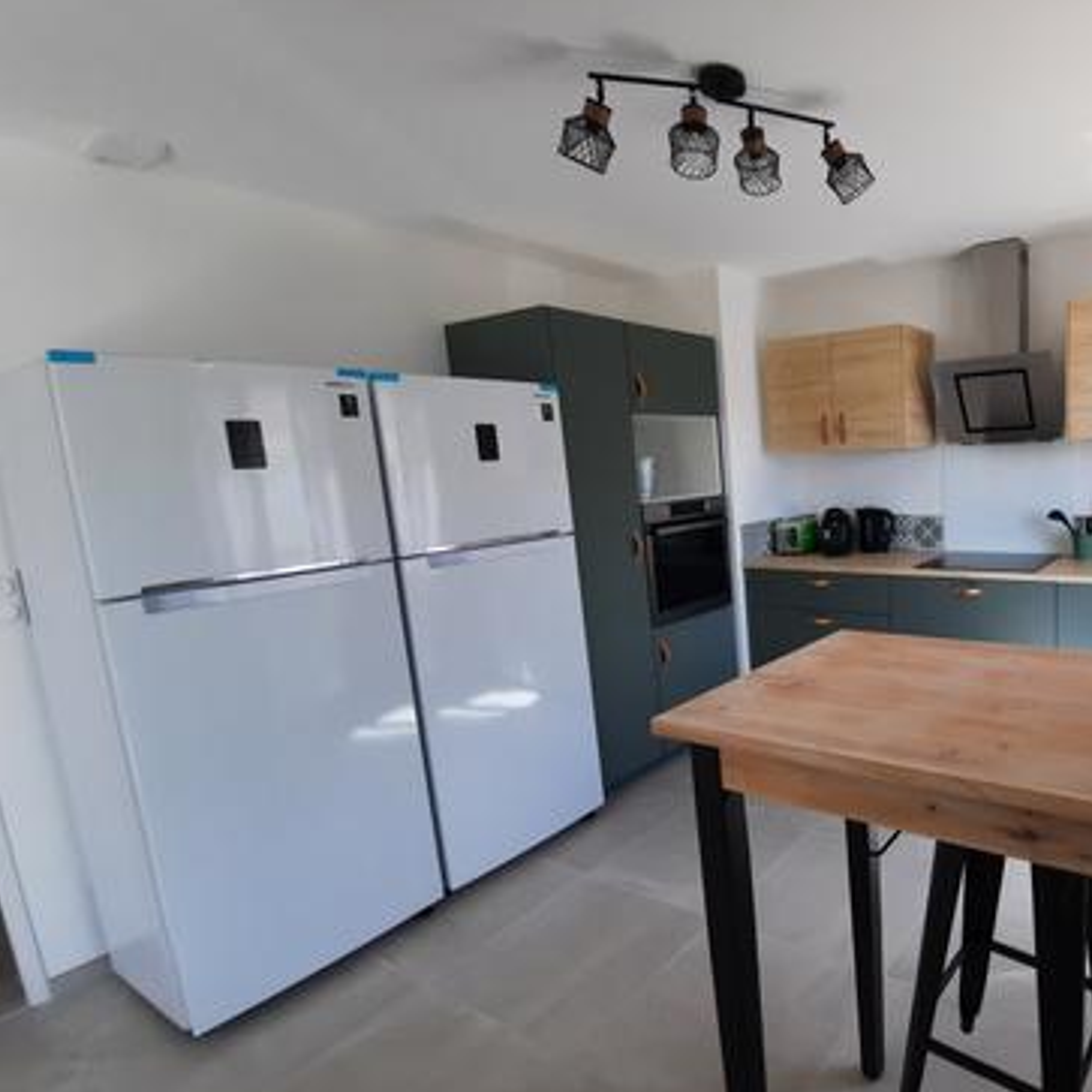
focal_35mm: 19
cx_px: 851
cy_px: 544
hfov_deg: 71.0
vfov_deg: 77.7
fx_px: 678
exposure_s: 1/100
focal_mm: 1.74
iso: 80
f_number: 2.2
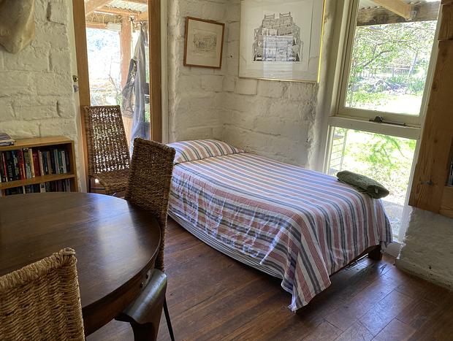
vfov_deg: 53.2
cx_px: 226
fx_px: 341
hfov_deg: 67.2
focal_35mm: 26
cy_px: 170
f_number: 1.8
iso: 125
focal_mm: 4.25
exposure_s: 1/99
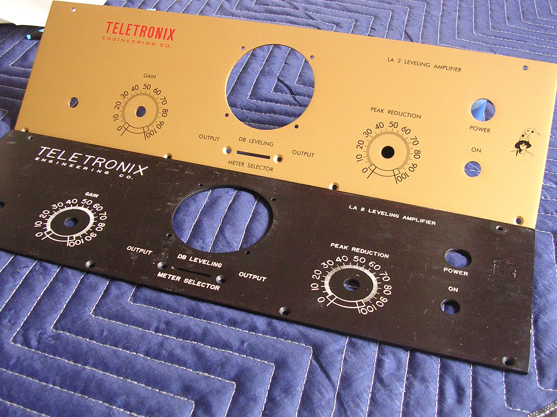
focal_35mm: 41
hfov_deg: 45.8
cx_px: 278
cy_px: 208
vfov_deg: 35.1
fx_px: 660
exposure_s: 1/3
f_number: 2.9
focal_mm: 6.2
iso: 400
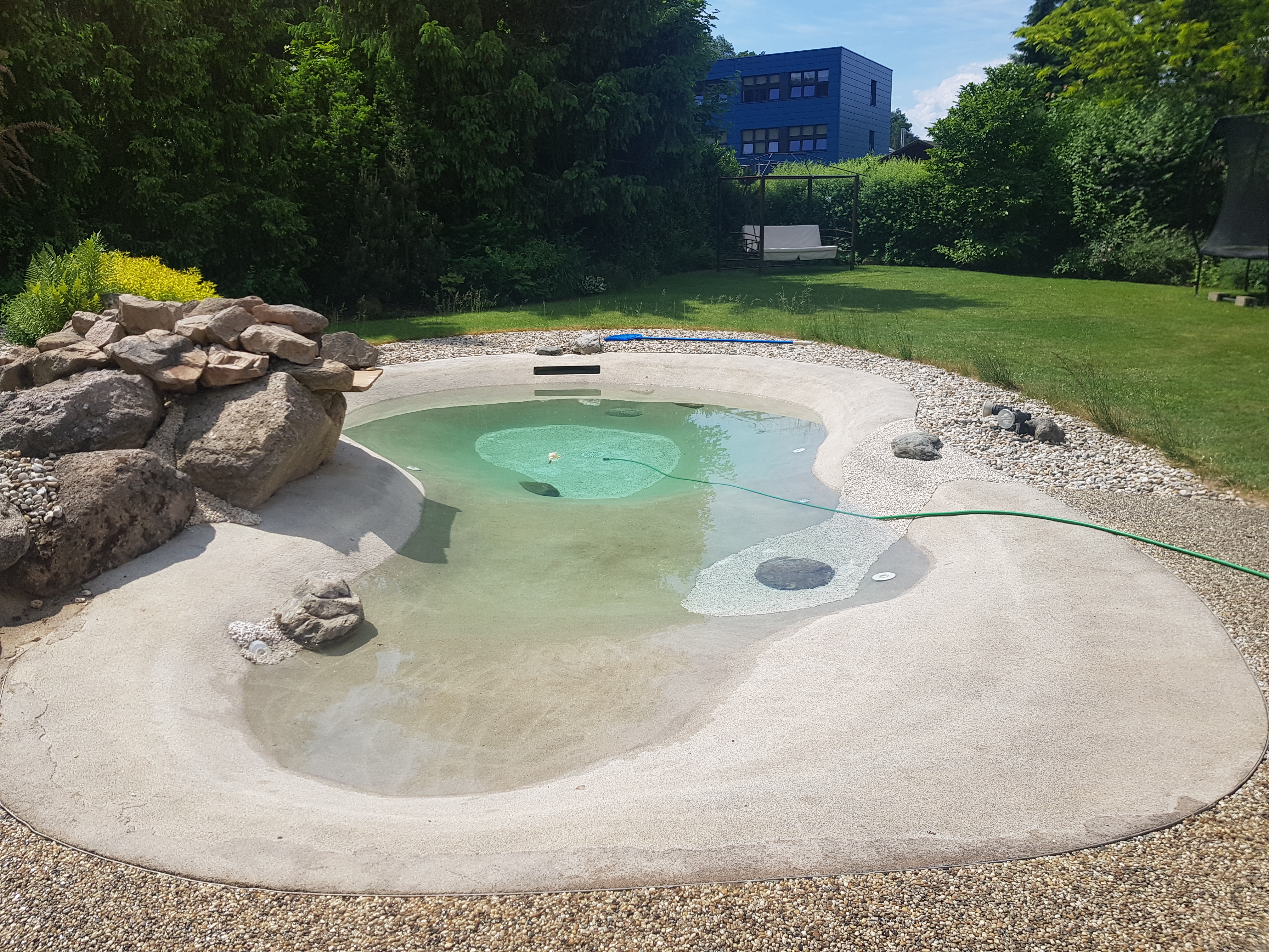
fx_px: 953
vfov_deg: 53.1
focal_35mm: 26
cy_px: 476
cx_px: 634
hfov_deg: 67.3
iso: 40
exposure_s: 1/2808
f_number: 1.7
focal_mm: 4.2
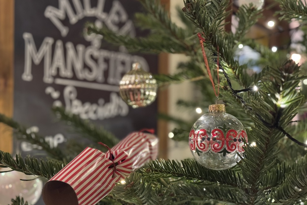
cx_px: 154
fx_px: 435
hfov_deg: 38.9
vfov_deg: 26.5
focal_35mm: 51
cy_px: 117
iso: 640
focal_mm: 6.76
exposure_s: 1/29
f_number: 1.78
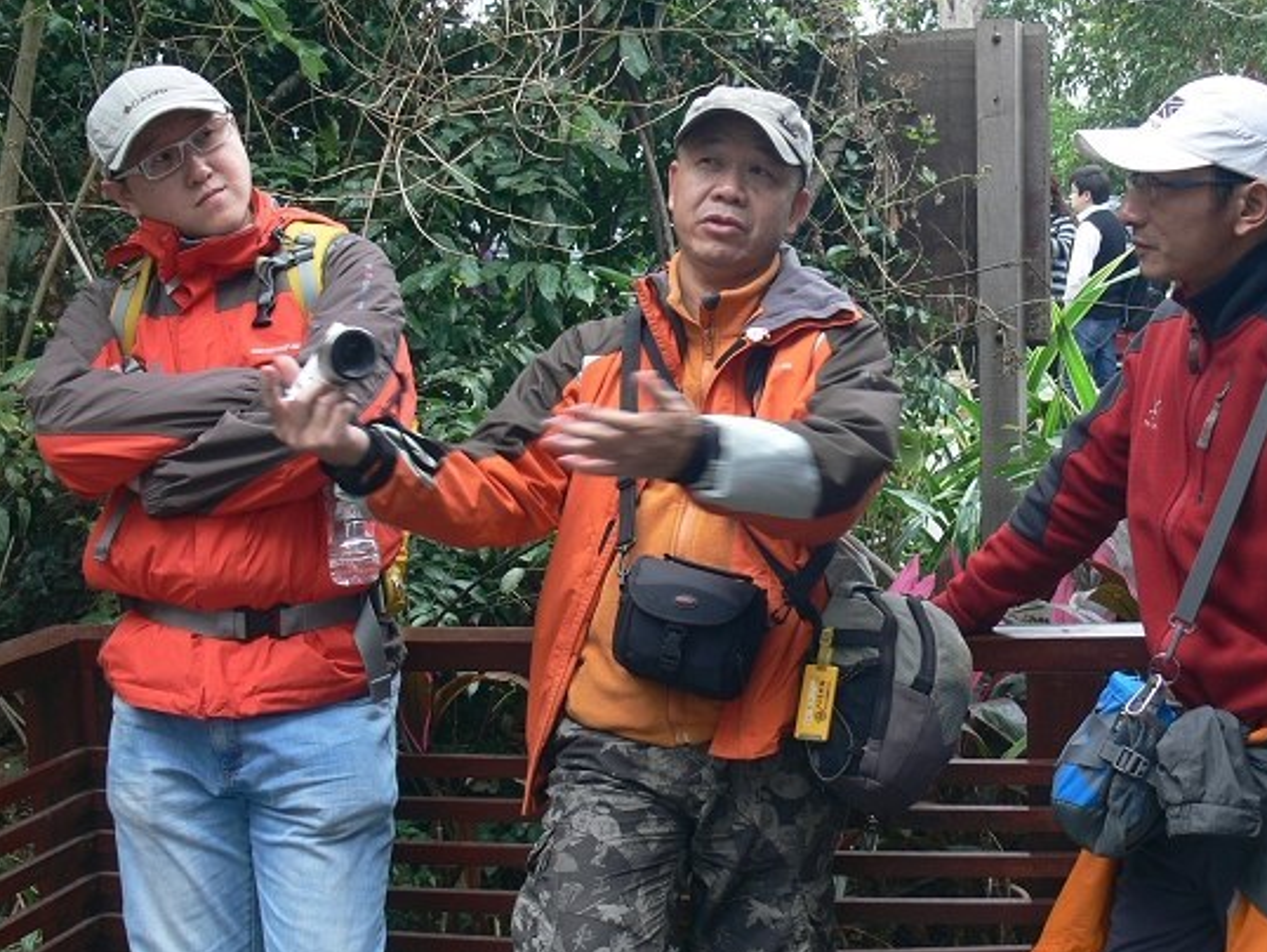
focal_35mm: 52
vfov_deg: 27.9
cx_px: 751
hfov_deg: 36.7
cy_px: 353
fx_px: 1904
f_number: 3.2
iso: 80
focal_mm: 7.4
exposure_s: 1/60
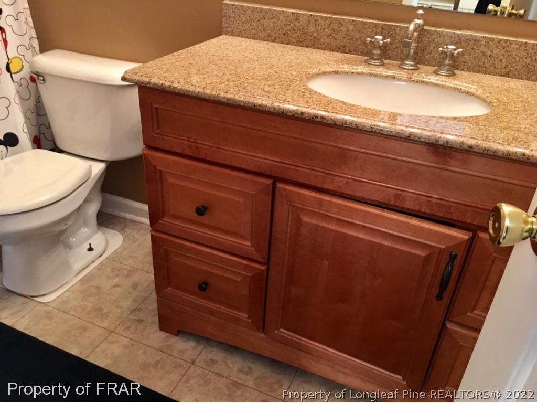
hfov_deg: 61.7
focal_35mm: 29
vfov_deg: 48.2
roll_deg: -2.5
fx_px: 450
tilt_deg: -29.9
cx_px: 268
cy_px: 202
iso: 80
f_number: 2.2
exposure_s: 1/15
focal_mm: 4.15
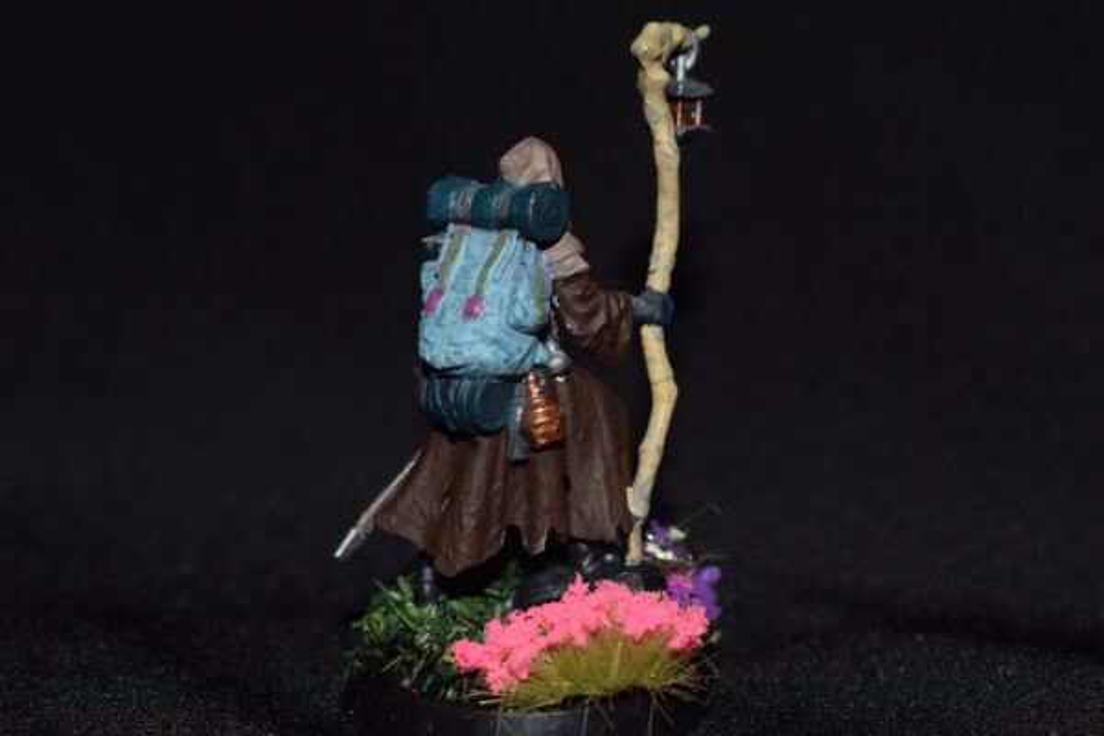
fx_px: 2208
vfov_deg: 18.9
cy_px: 368
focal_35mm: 72
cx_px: 552
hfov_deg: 28.1
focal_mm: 48
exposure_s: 1/60
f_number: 8
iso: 100
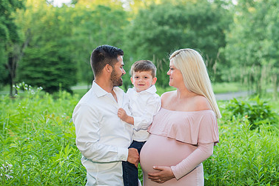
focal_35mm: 118
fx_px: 914
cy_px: 103
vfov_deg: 11.6
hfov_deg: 17.2
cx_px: 233
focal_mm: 70
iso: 320
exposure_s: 1/250
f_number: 3.2
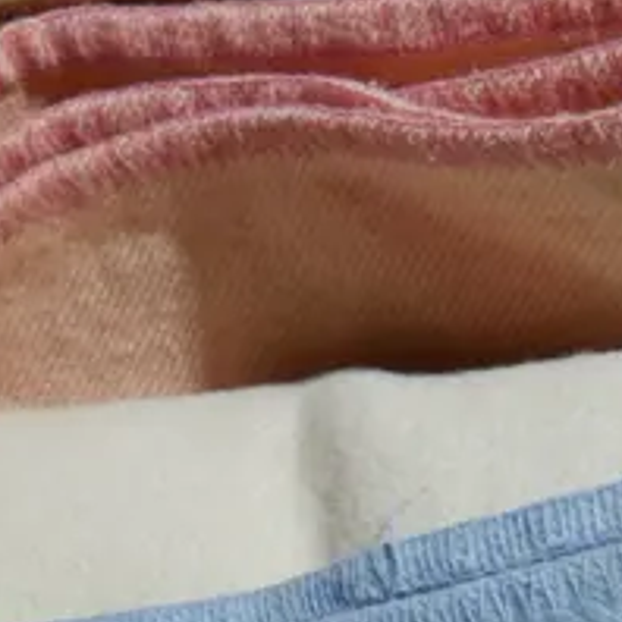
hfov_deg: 12.7
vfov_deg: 11.9
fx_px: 2785
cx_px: 281
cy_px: 1062
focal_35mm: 137
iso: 250
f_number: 3.6
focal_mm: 15
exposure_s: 1/60
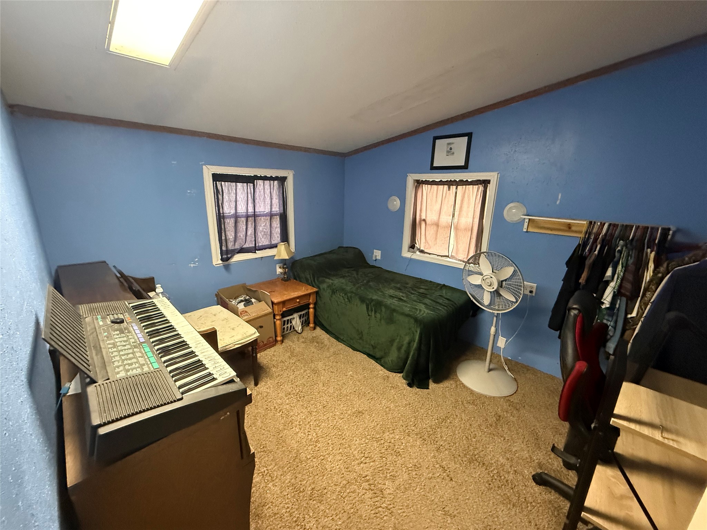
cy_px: 265
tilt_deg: -15.1
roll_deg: -1.7
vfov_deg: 85.7
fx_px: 286
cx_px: 354
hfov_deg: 102.1
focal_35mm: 14
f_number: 2.2
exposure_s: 1/60
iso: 800
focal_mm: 2.22
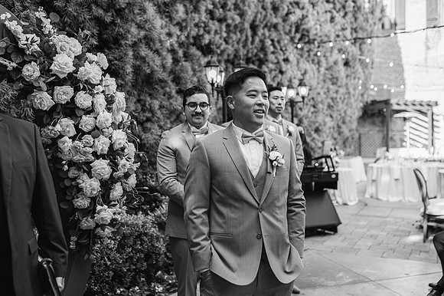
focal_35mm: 38
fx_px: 463
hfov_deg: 51.3
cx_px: 216
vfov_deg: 35.4
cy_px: 148
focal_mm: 35
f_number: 2.2
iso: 100
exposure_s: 1/640
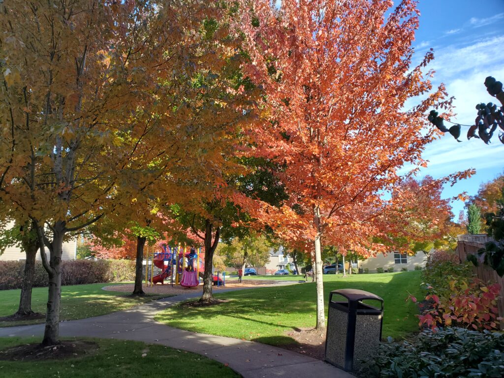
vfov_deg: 53.1
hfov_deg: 67.3
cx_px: 252
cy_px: 189
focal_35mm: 26
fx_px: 379
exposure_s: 1/391
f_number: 2.4
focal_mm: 4.3
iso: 50
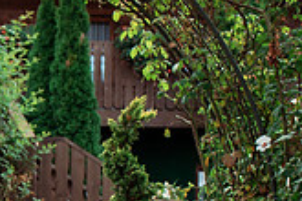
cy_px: 312
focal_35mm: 123
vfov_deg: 10.7
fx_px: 1032
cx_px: -70
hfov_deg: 15.9
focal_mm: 35
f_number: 4
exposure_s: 1/320
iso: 320
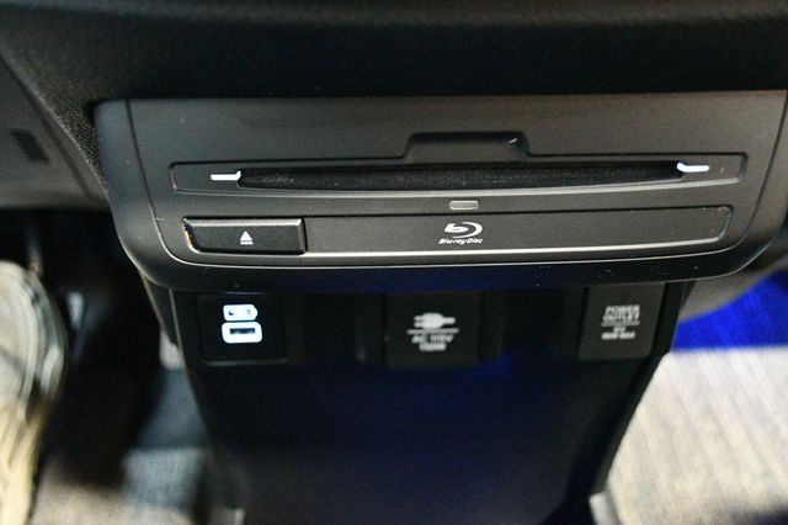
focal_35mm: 30
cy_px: 262
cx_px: 394
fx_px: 656
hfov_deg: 62.0
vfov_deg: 43.6
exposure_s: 1/8
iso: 12800
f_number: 3.8
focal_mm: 20
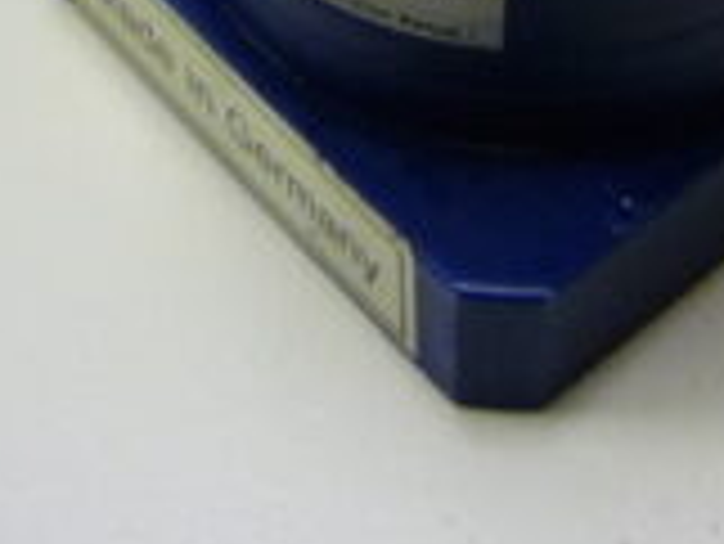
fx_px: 2261
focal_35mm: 108
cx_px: 450
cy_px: -387
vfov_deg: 12.7
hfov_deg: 18.2
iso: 400
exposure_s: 1/30
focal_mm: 5.2
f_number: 3.3
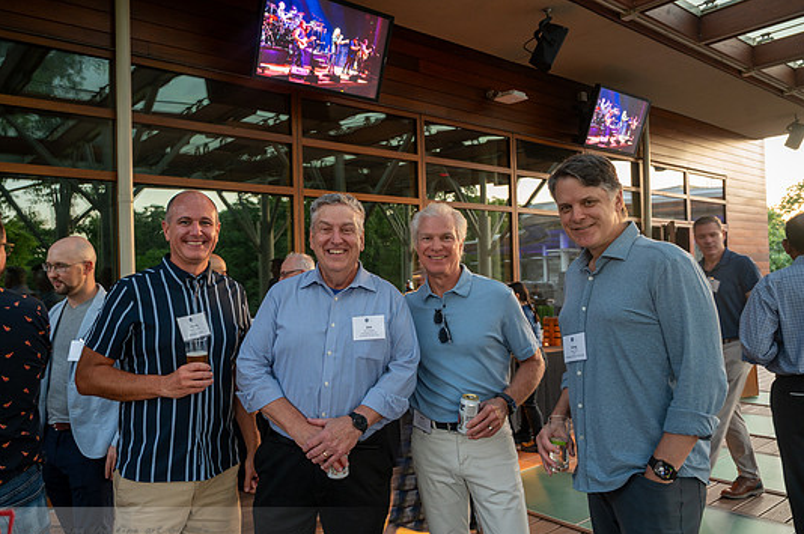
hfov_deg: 65.4
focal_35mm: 28
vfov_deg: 46.3
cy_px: 276
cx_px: 367
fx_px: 625
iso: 400
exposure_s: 1/20
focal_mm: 24
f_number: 5
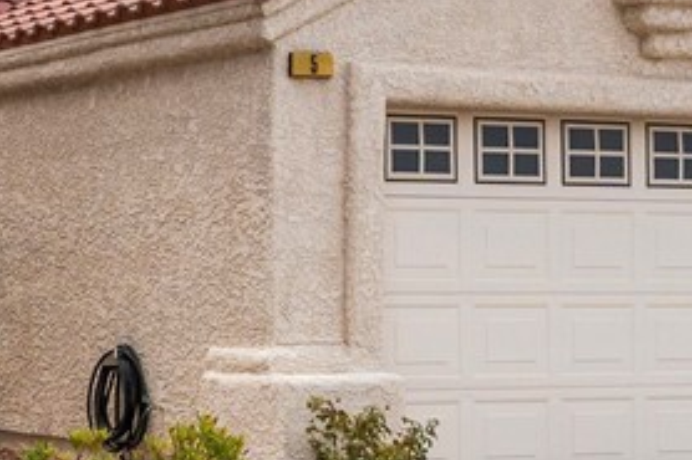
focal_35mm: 117
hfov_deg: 17.1
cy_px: 332
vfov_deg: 11.7
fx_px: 2248
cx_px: -6
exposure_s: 1/8000
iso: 400
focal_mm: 20
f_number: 8
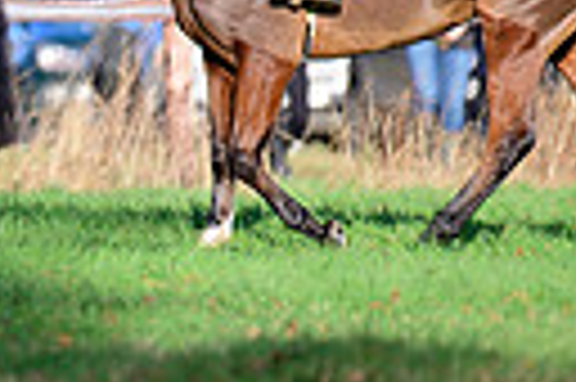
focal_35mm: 1808
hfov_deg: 1.1
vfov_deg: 0.8
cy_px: -166
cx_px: -598
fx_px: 28891
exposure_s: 1/1600
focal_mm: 400
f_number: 5
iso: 400
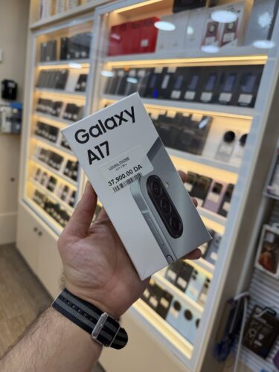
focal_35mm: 24
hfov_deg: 56.8
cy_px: 186
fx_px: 258
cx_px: 140
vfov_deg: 71.6
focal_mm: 6.76
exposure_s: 1/430
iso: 80
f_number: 1.78
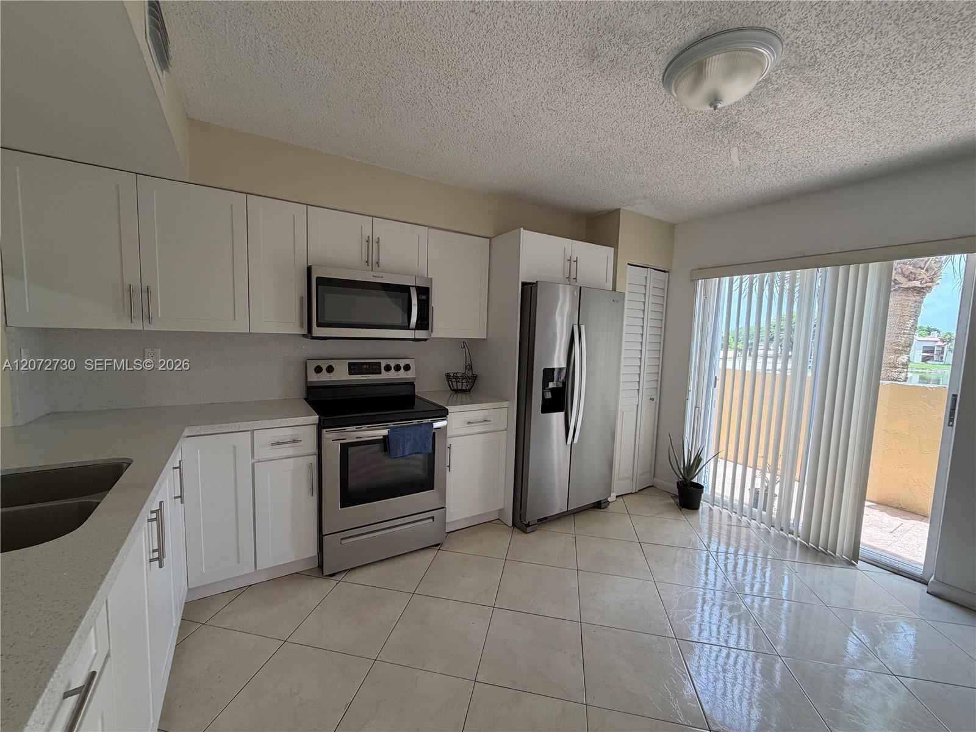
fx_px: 395
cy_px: 366
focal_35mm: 14
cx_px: 488
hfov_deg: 102.1
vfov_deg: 85.7
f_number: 2.2
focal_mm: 2.22
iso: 125
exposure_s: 1/120
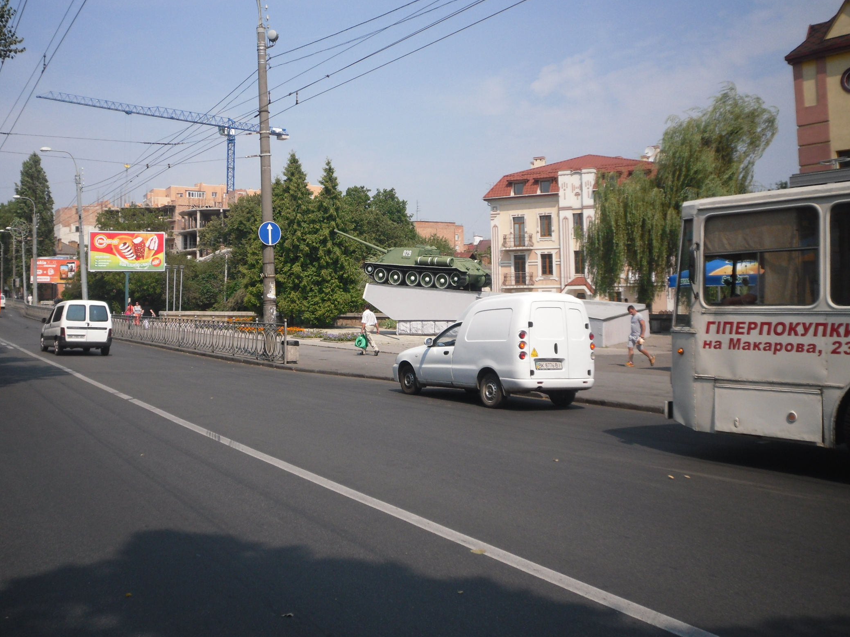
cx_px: 334
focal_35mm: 35
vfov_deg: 40.6
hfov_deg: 52.2
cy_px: 279
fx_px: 859
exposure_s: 1/215
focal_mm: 5.1
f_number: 7.8
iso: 80
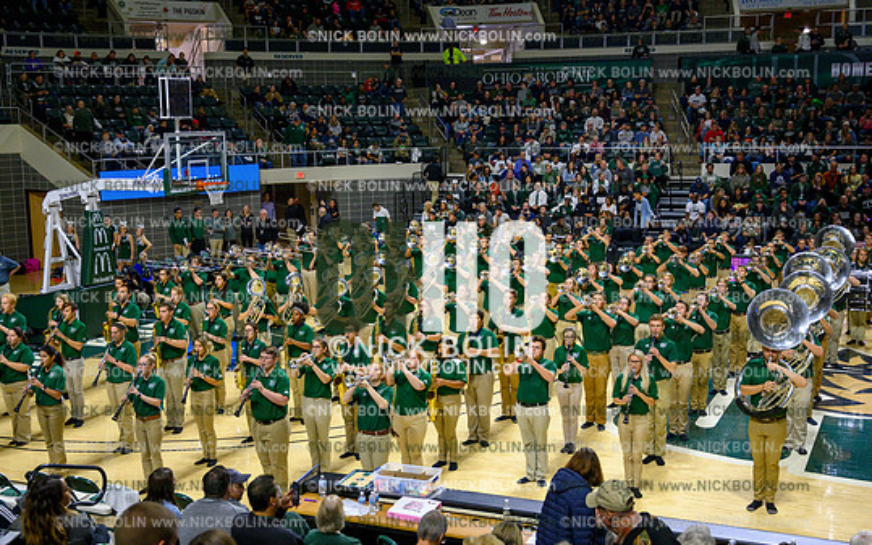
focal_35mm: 45
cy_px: 298
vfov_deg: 28.6
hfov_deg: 44.4
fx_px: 1070
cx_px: 430
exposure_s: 1/500
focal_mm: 41
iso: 3200
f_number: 4.5
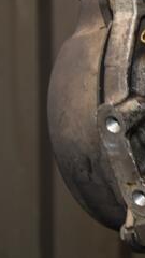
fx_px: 752
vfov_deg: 19.4
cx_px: 300
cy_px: 117
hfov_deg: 10.1
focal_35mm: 110
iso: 800
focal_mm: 28
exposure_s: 1/60
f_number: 5
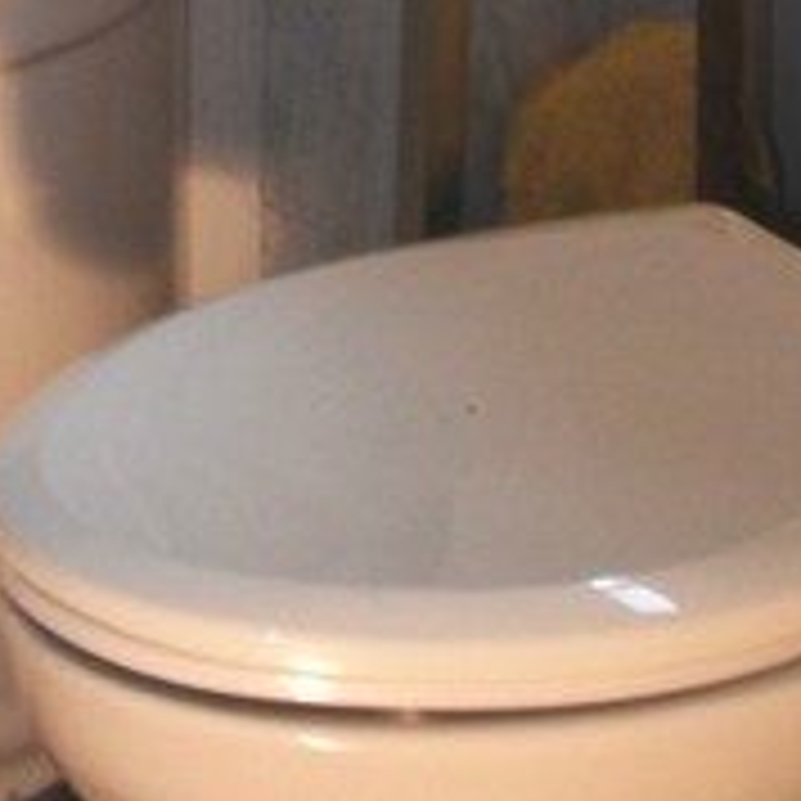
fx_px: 4869
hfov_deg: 9.2
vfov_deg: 8.3
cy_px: -1388
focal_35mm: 186
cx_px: -326
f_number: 4
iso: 200
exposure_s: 1/60
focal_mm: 24
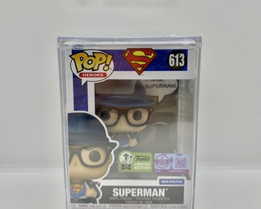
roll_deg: +0.5
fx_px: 247
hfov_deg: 55.7
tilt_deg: -5.6
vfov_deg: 45.6
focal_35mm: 32
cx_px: 130
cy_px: 86
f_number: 1.78
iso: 64
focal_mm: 6.76
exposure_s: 1/285
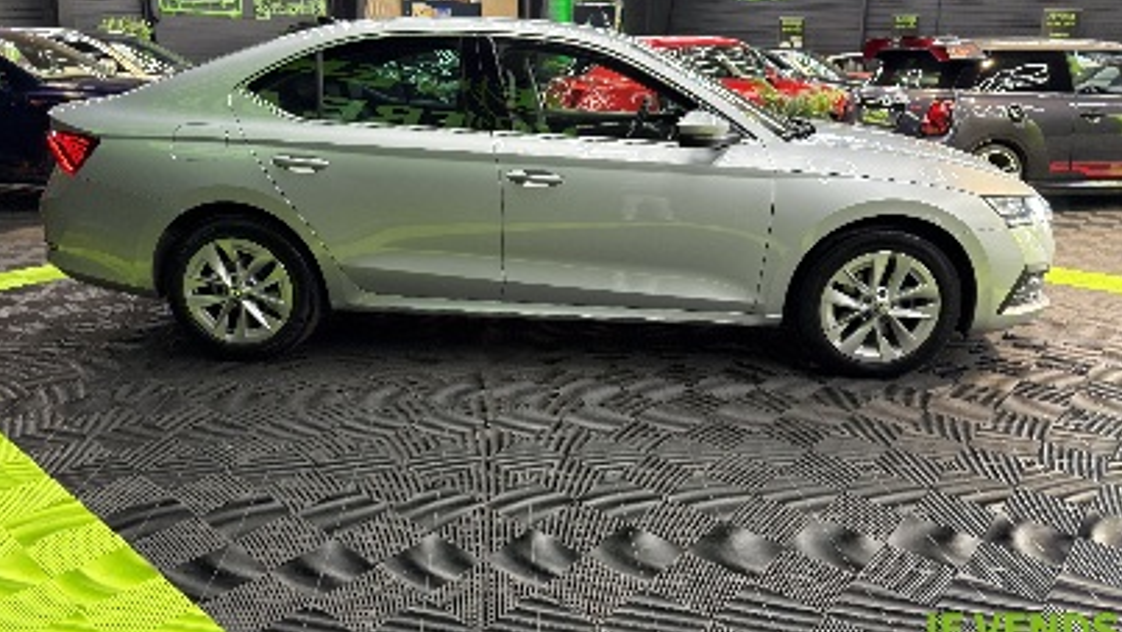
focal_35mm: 27
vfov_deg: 42.9
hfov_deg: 69.8
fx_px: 804
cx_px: 554
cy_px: 284
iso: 320
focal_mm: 6.76
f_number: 1.78
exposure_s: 1/100
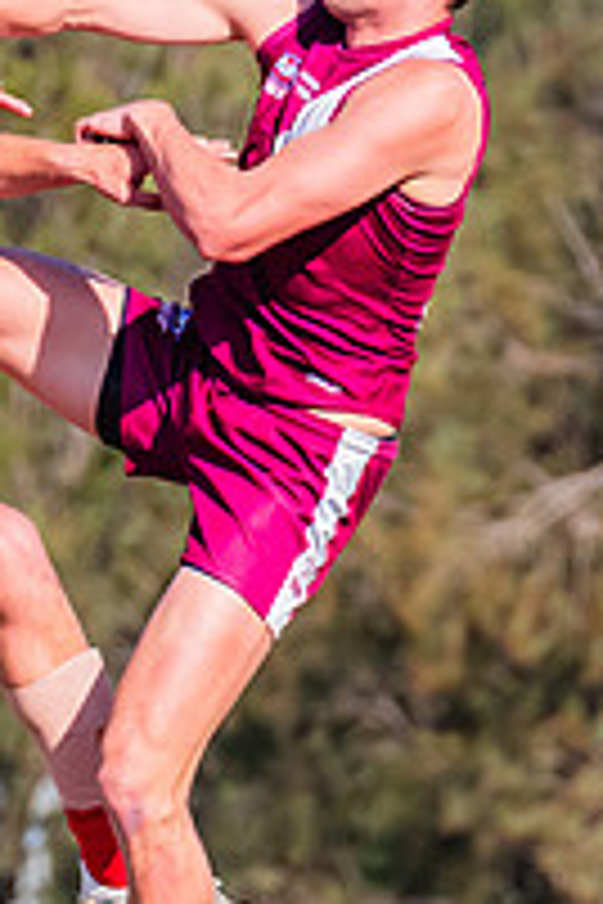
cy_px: 508
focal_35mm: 2213
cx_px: -164
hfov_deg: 0.6
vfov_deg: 0.9
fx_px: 55597
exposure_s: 1/1600
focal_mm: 420
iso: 800
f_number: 9
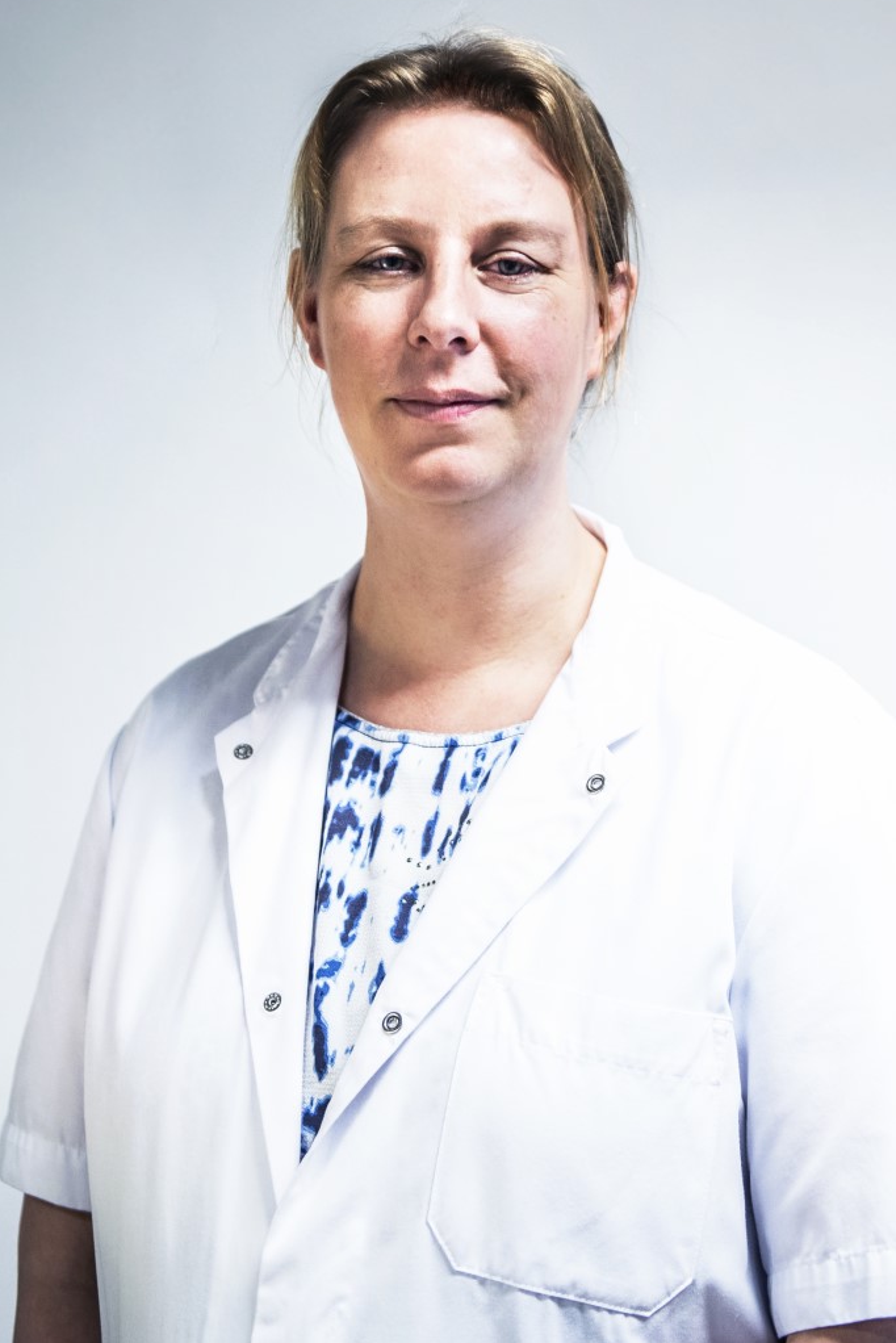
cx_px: 456
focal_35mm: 76
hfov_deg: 18.0
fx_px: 2835
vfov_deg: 26.5
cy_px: 455
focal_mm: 48
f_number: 2.8
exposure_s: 1/100
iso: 400
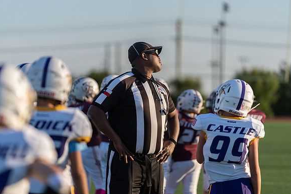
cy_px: 97
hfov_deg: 10.2
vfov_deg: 6.8
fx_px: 1625
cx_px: 145
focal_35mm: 201
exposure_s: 1/1250
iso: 125
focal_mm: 200
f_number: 2.8
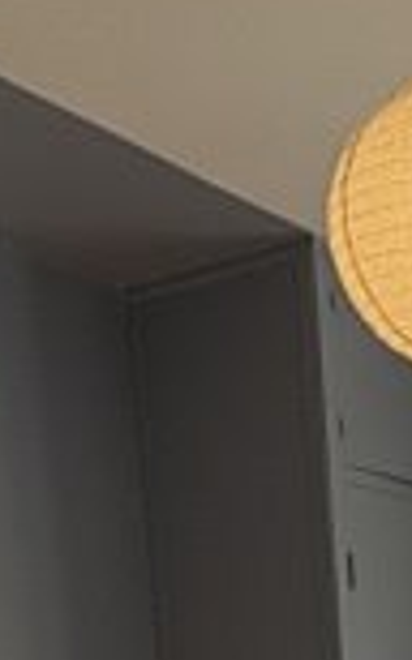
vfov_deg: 21.0
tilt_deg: -12.5
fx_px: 1386
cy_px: 1089
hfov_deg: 15.9
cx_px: 562
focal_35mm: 77
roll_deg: +2.1
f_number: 2.2
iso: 80
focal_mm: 2.22
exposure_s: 1/131
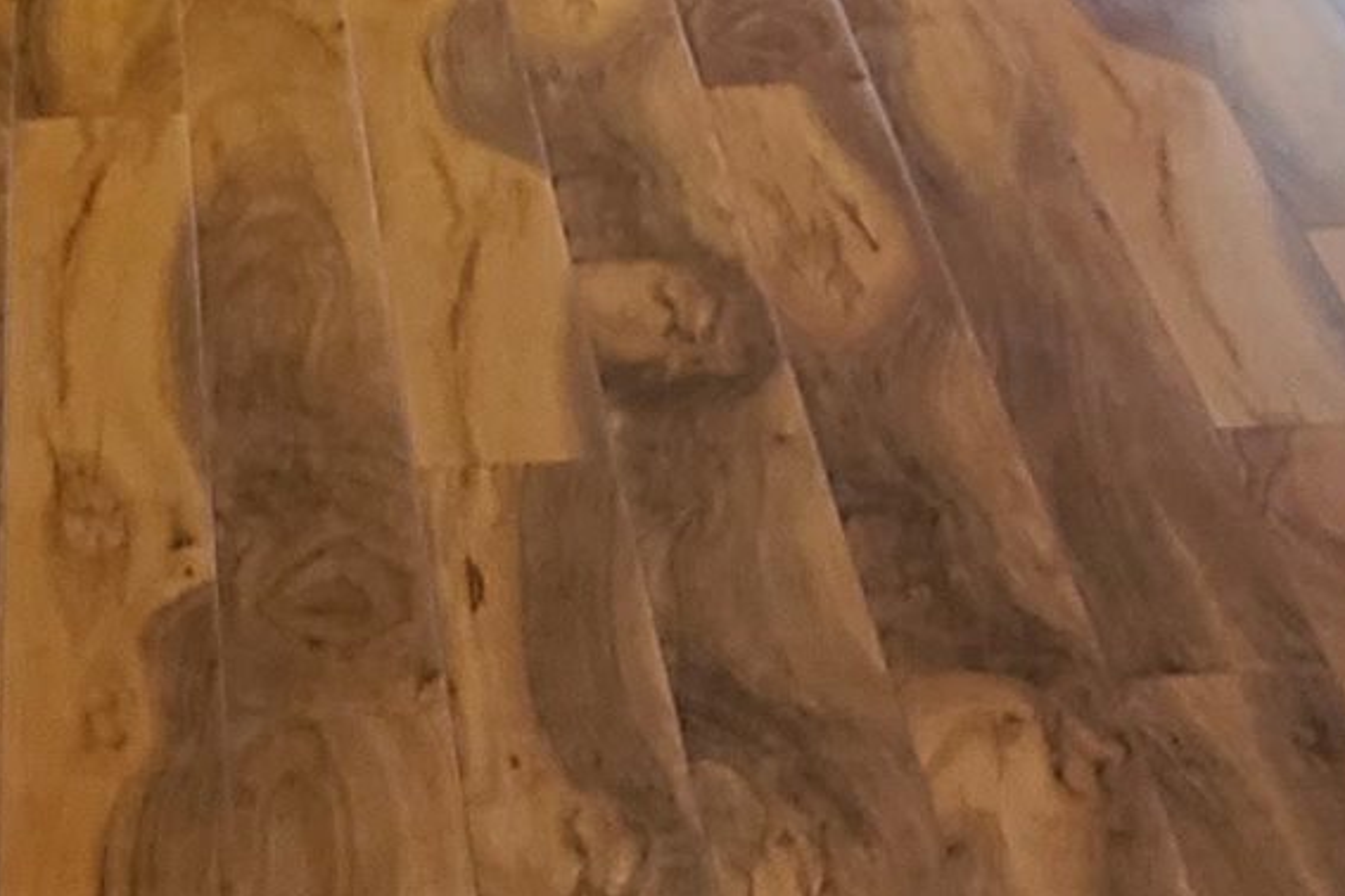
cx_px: 617
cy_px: -877
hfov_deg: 14.5
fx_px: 5268
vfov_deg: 9.2
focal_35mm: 141
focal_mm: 7
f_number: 1.8
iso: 200
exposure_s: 1/59
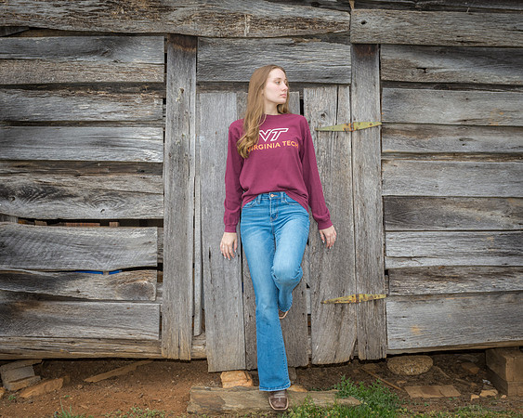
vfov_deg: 35.2
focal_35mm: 43
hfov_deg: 43.3
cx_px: 257
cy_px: 204
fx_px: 659
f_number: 5.6
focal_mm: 24
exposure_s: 1/125
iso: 140
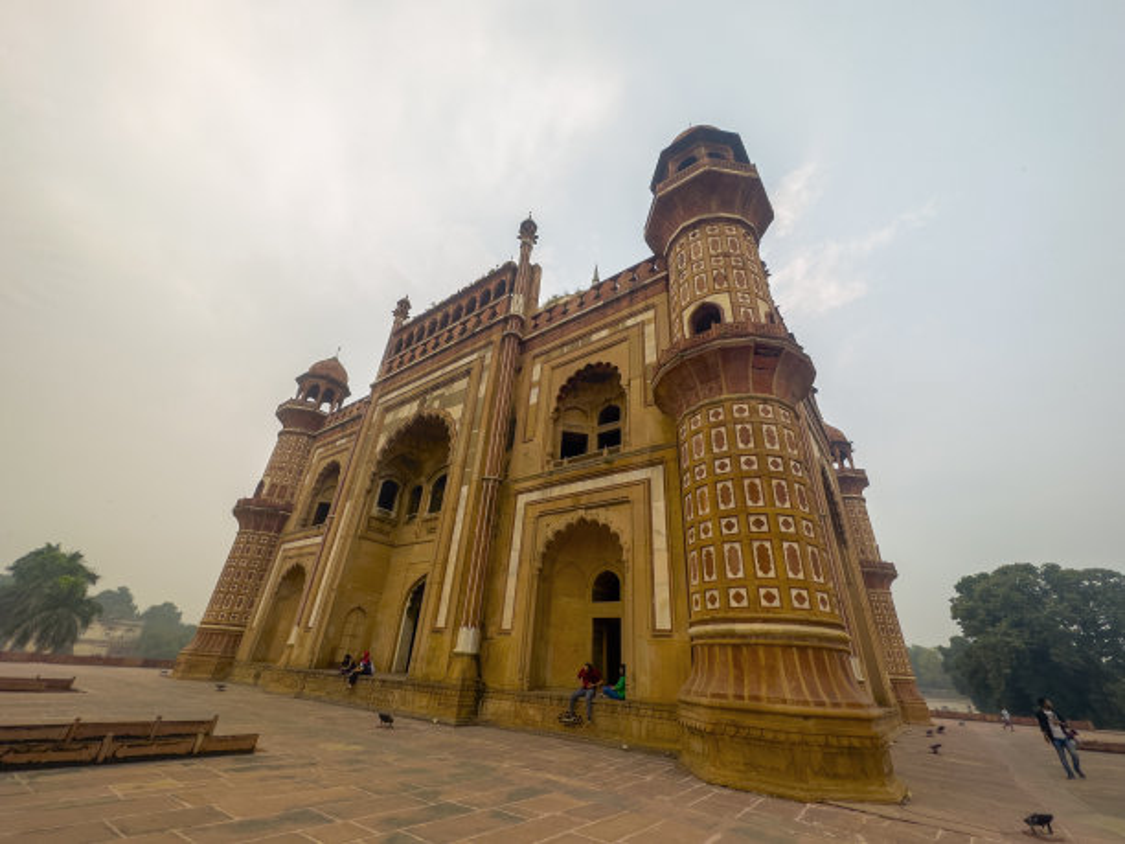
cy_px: 422
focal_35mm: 14
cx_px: 562
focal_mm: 2.22
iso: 80
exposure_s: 1/100
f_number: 2.2
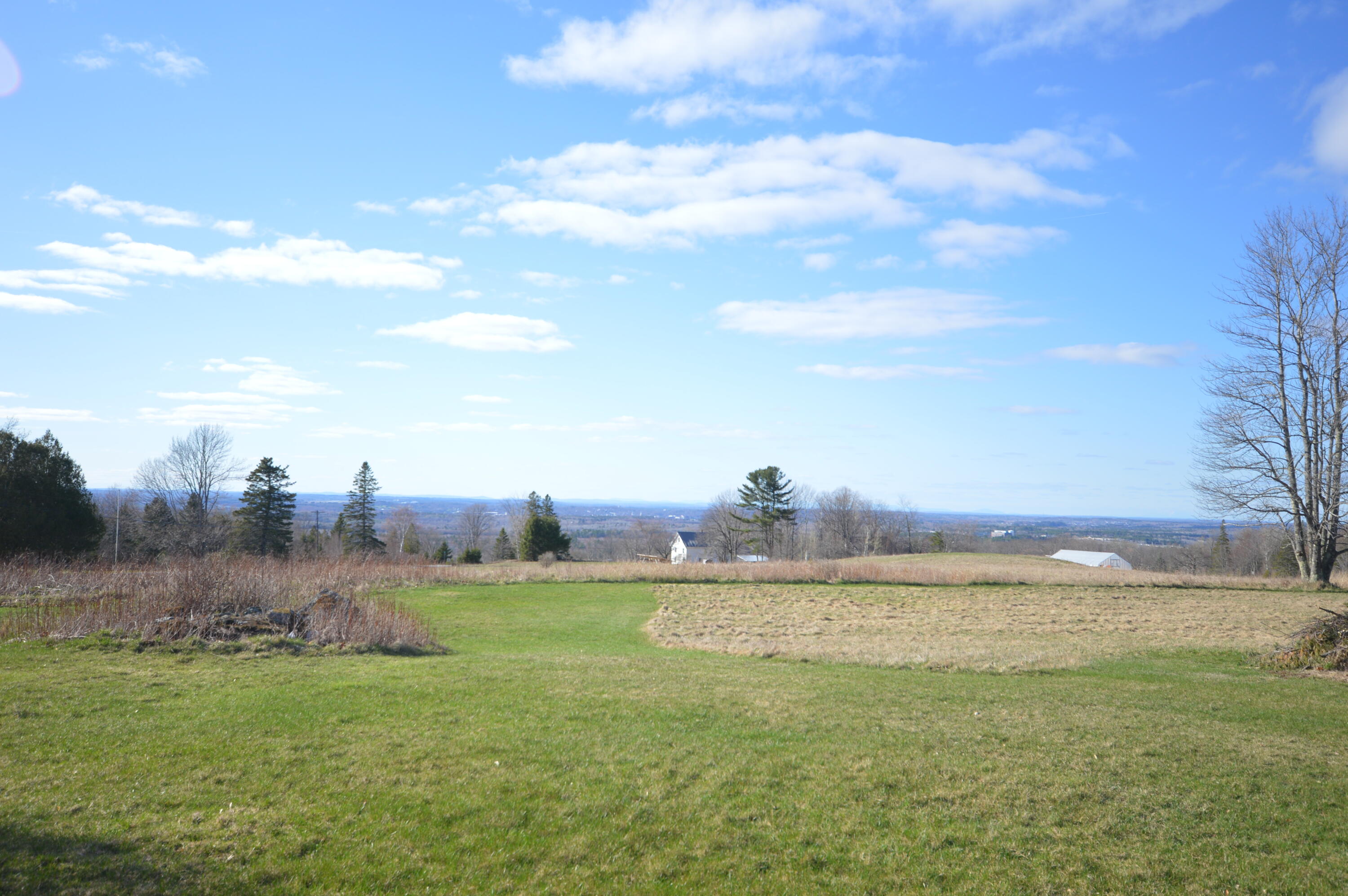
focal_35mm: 30
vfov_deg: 43.5
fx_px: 1122
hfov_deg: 62.0
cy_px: 448
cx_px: 674
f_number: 7.1
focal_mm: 20
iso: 100
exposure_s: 1/200
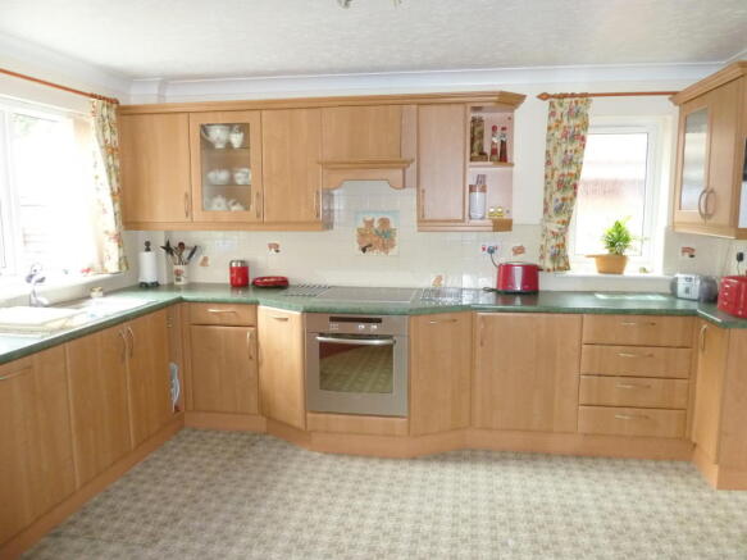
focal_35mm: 25
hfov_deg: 69.4
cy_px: 280
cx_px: 374
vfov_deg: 54.9
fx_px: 539
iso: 320
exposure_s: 1/30
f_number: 3.3
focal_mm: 4.1
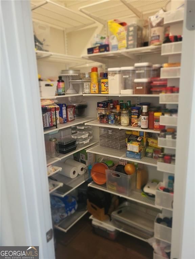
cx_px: 98
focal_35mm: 26
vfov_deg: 67.3
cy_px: 130
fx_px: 195
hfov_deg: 53.1
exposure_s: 1/60
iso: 160
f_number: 1.8
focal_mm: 5.4
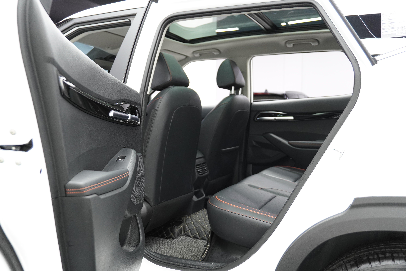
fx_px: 372
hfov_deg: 57.2
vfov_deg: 40.0
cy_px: 136
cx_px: 203
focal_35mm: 33
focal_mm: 22
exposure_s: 1/80
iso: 640
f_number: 2.8
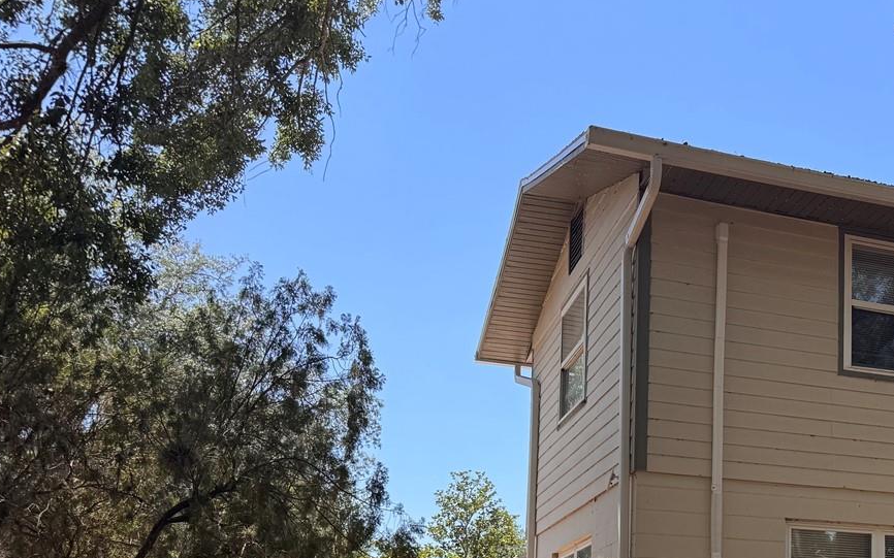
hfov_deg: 39.5
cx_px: 810
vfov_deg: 26.2
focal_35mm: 47
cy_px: 532
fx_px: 1145
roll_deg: -0.6
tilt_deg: +7.2
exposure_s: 1/1869
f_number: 1.78
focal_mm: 6.76
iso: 80
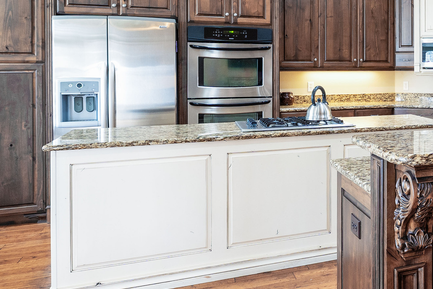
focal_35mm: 31
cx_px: 382
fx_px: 373
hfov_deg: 53.5
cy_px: 117
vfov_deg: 42.1
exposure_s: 1/8
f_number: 8
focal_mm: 14
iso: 400
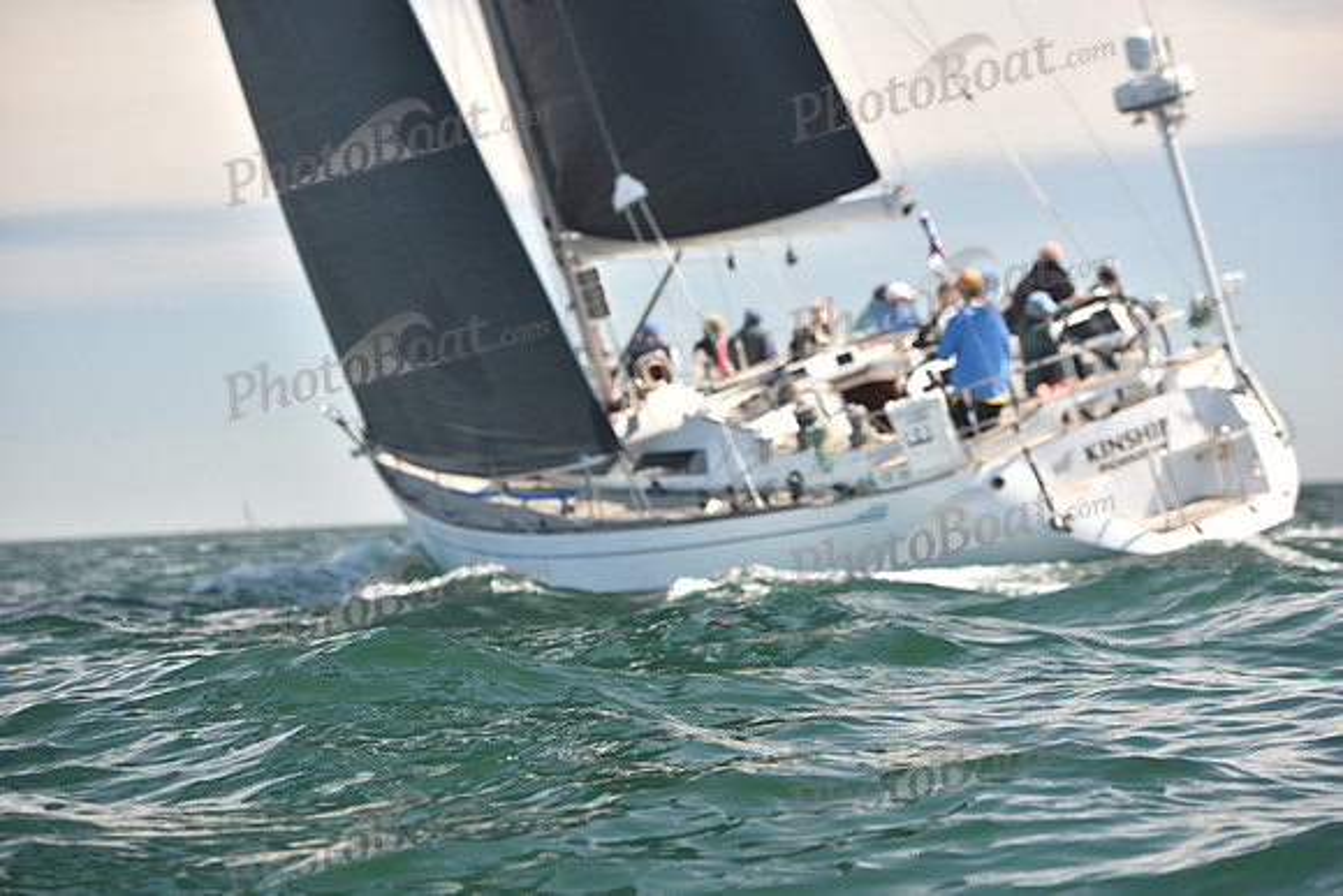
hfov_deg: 18.6
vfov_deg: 12.5
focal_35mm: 110
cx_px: 672
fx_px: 4104
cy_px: 448
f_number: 3.5
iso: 250
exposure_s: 1/640
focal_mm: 110
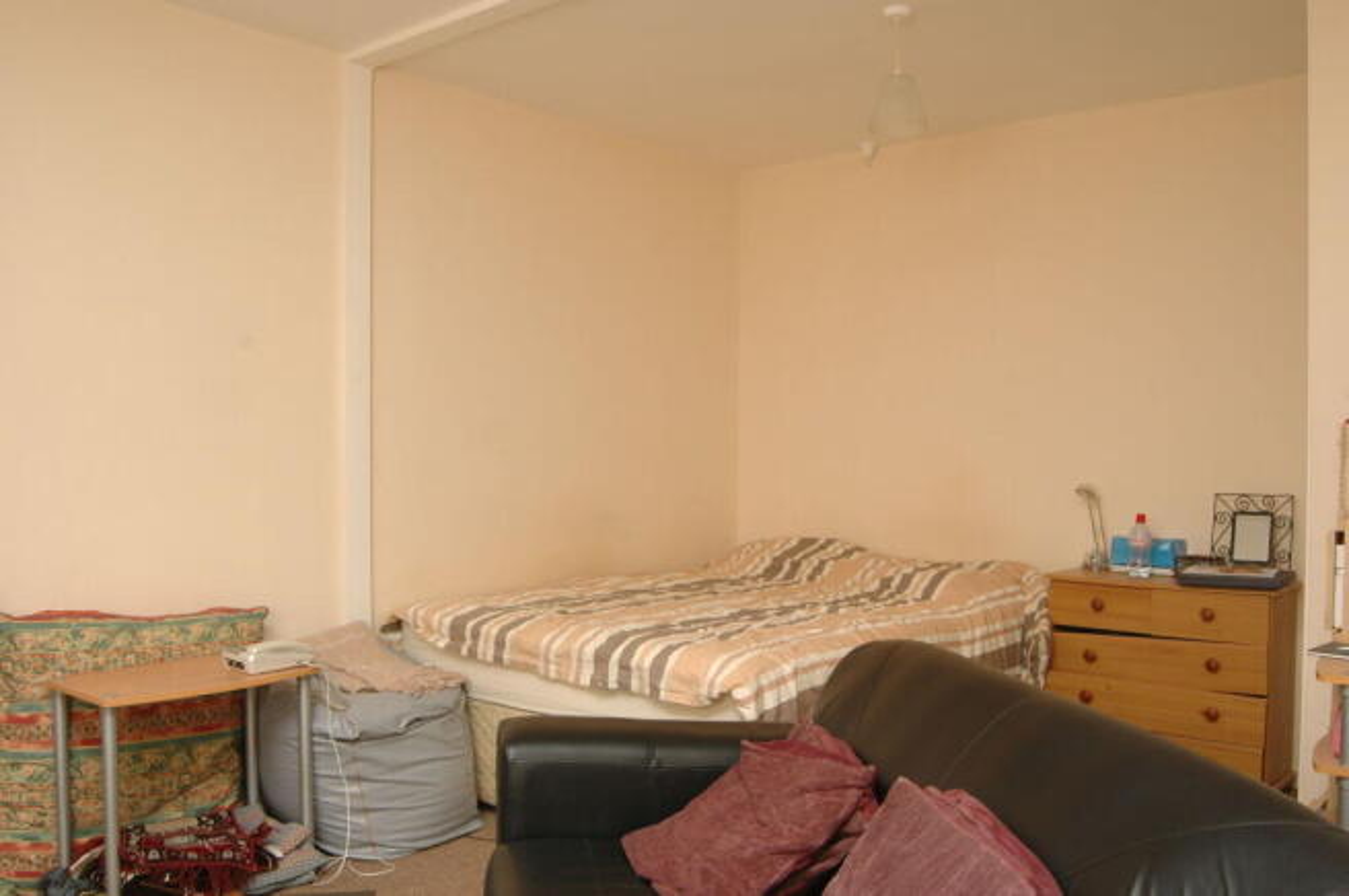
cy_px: 448
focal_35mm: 30
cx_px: 674
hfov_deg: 62.0
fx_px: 1123
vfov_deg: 43.5
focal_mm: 20
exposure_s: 1/20
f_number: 8
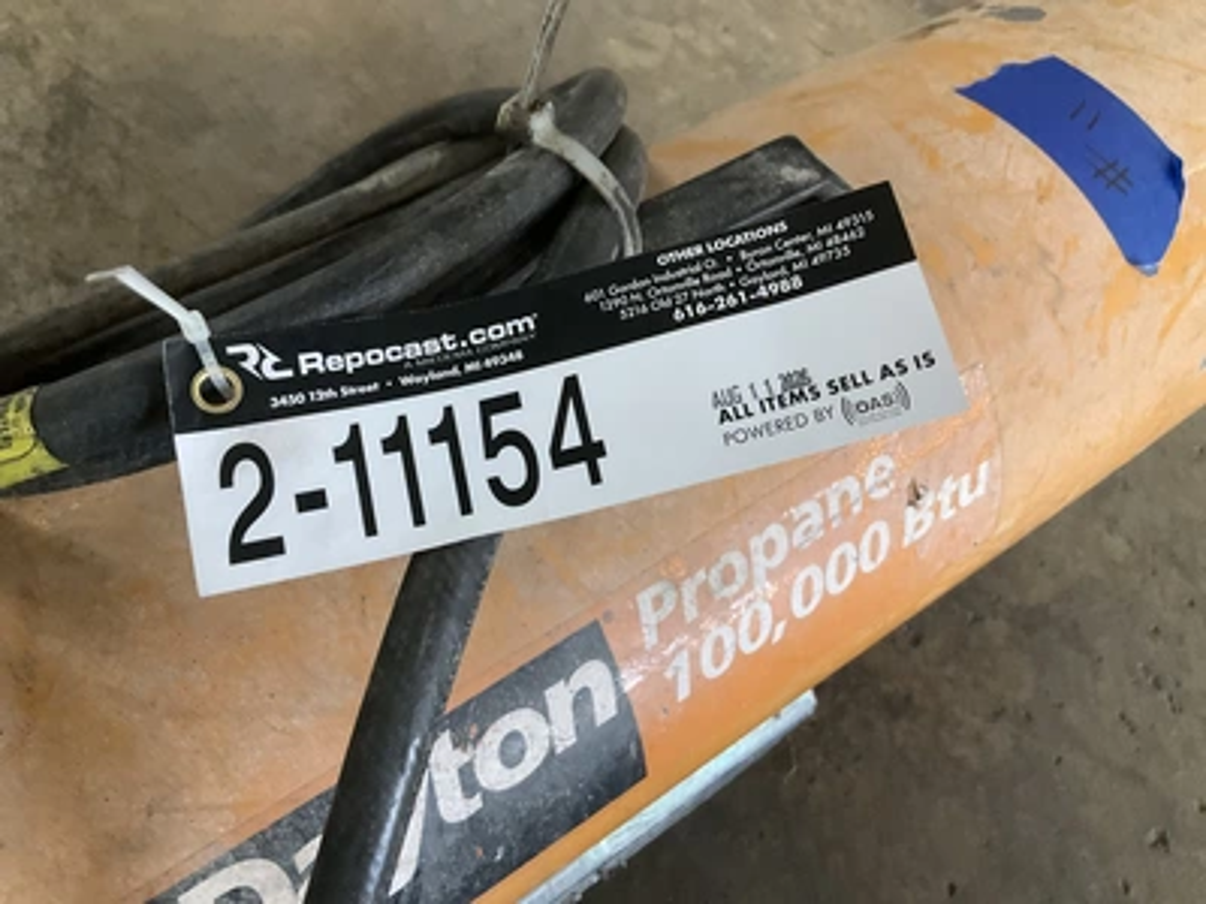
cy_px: 452
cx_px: 603
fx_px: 1010
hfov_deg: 61.7
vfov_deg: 48.2
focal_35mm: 29
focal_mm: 3
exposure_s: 1/60
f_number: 1.8
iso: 200
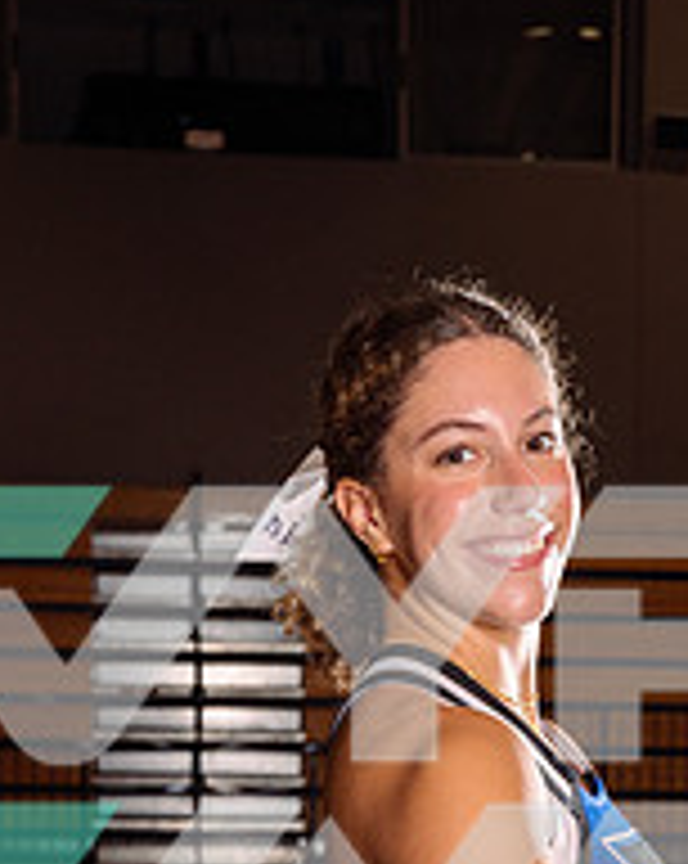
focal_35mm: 97
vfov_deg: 19.0
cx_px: 513
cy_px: 945
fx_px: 2475
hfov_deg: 15.8
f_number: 8
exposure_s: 1/250
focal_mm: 44
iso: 250
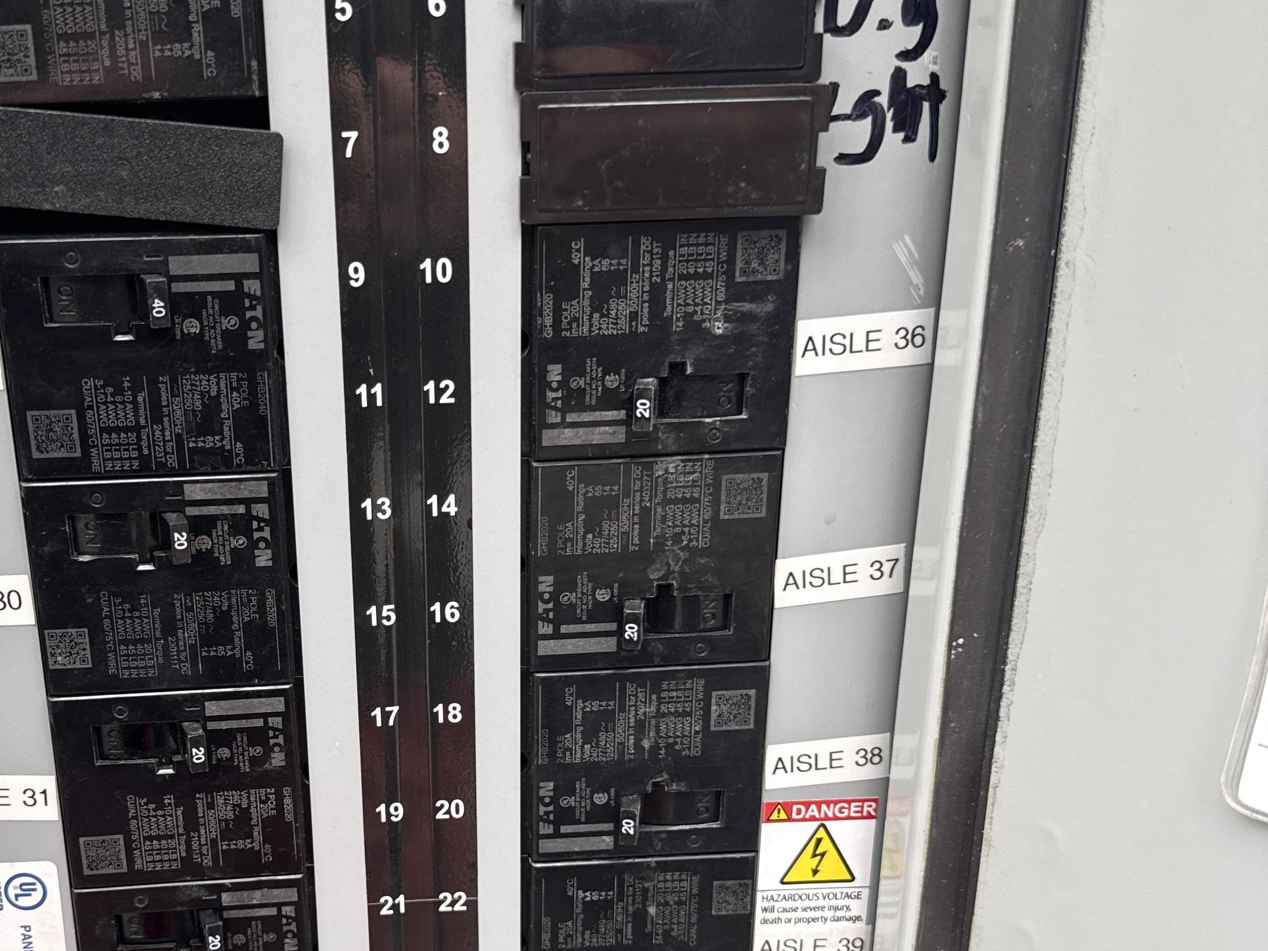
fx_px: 1575
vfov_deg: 33.2
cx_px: 418
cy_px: 665
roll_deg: +1.3
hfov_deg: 43.2
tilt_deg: -21.9
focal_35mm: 43
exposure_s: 1/121
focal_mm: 6.76
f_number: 1.78
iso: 64
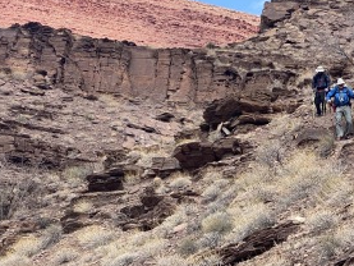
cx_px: 380
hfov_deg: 16.0
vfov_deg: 12.3
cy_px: 96
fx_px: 1228
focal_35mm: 120
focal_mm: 6
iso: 20
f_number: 2
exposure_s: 1/666
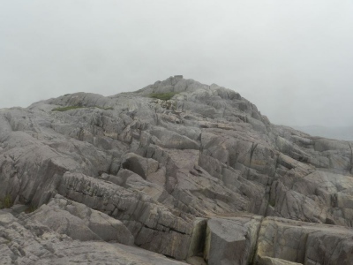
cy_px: 132
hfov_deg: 56.8
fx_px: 326
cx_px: 176
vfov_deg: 44.2
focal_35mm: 32
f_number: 3.7
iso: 160
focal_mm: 5.6
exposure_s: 1/500
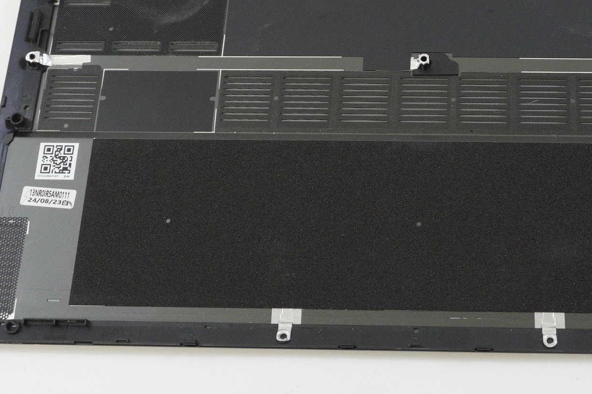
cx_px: 433
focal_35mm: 73
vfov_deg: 18.5
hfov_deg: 27.4
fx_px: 1199
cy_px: 80
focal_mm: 24
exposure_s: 1/100
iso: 2000
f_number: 5.6
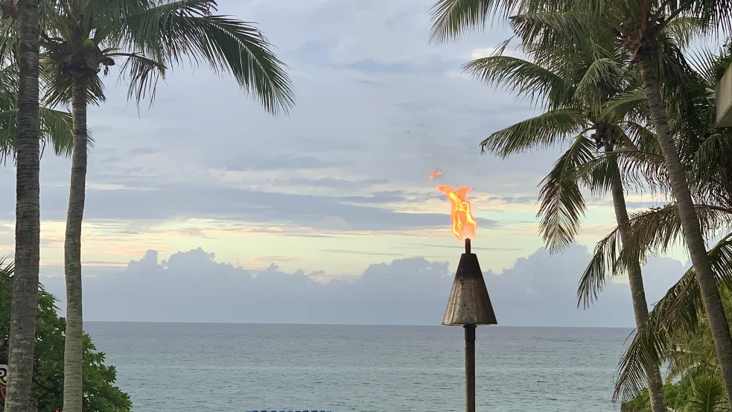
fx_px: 1611
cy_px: 239
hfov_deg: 25.6
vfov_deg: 14.6
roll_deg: -0.7
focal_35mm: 83
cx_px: 375
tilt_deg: +3.3
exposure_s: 1/122
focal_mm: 6
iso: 20
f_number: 2.4
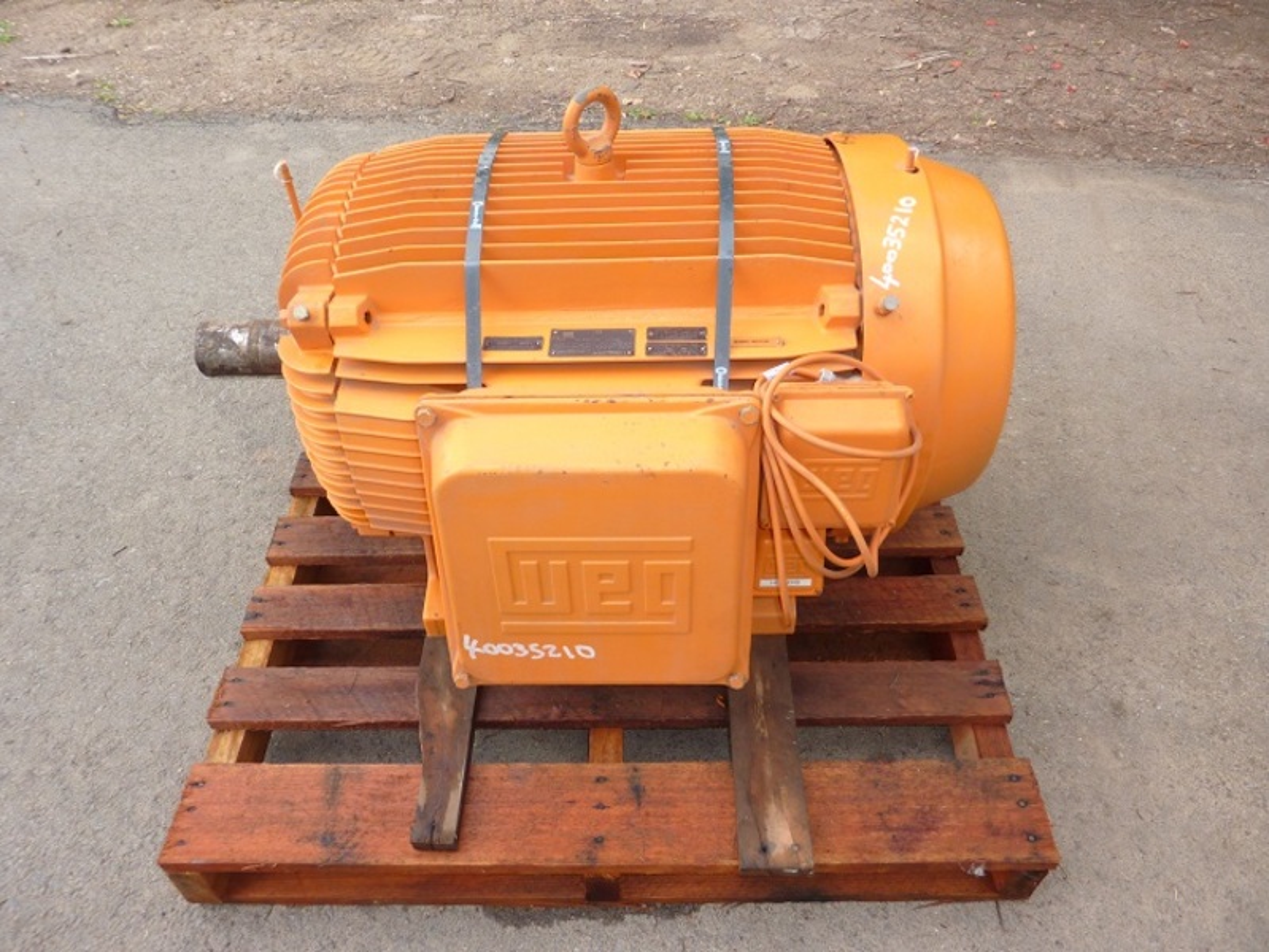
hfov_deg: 69.4
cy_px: 476
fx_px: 917
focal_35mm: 25
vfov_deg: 54.9
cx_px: 634
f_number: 3.3
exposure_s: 1/80
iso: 80
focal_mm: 4.1
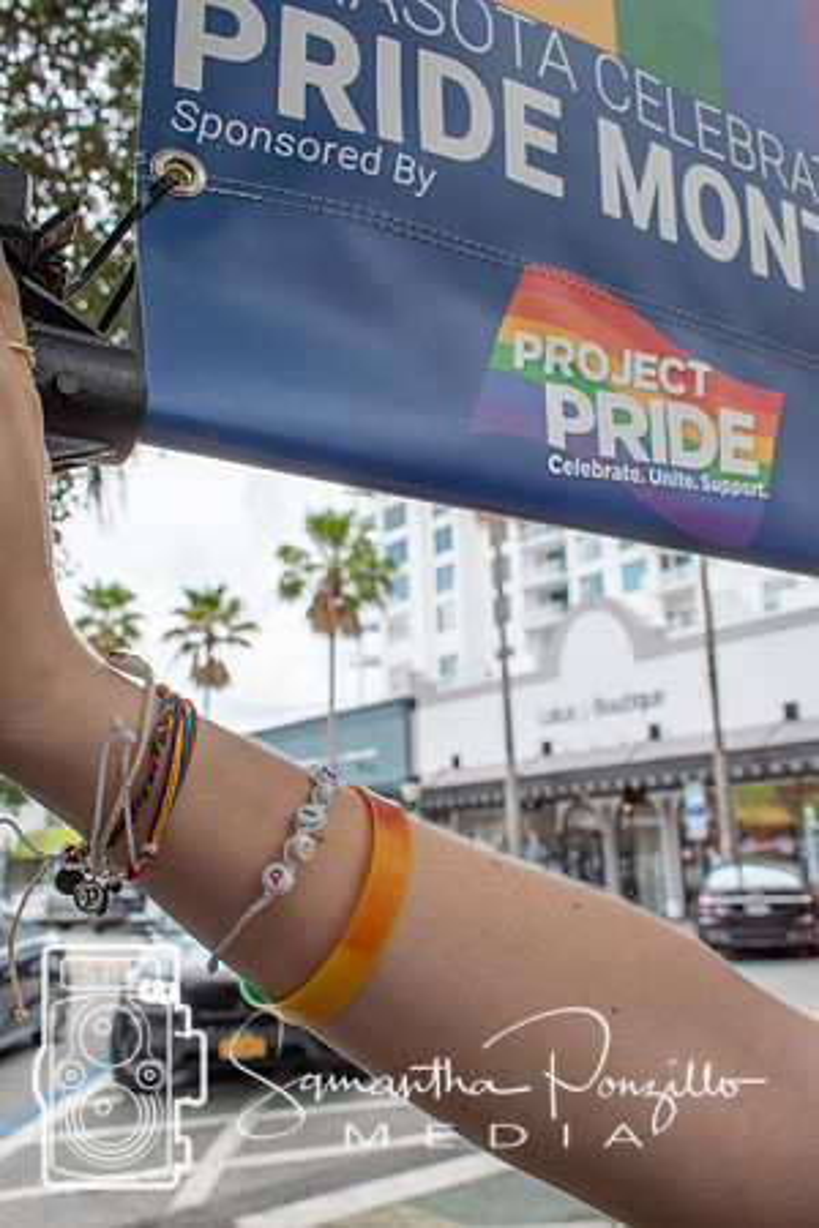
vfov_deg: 57.2
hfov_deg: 40.0
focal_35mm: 33
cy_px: 614
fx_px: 1126
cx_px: 410
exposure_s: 1/320
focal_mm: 22
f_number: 9
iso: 200
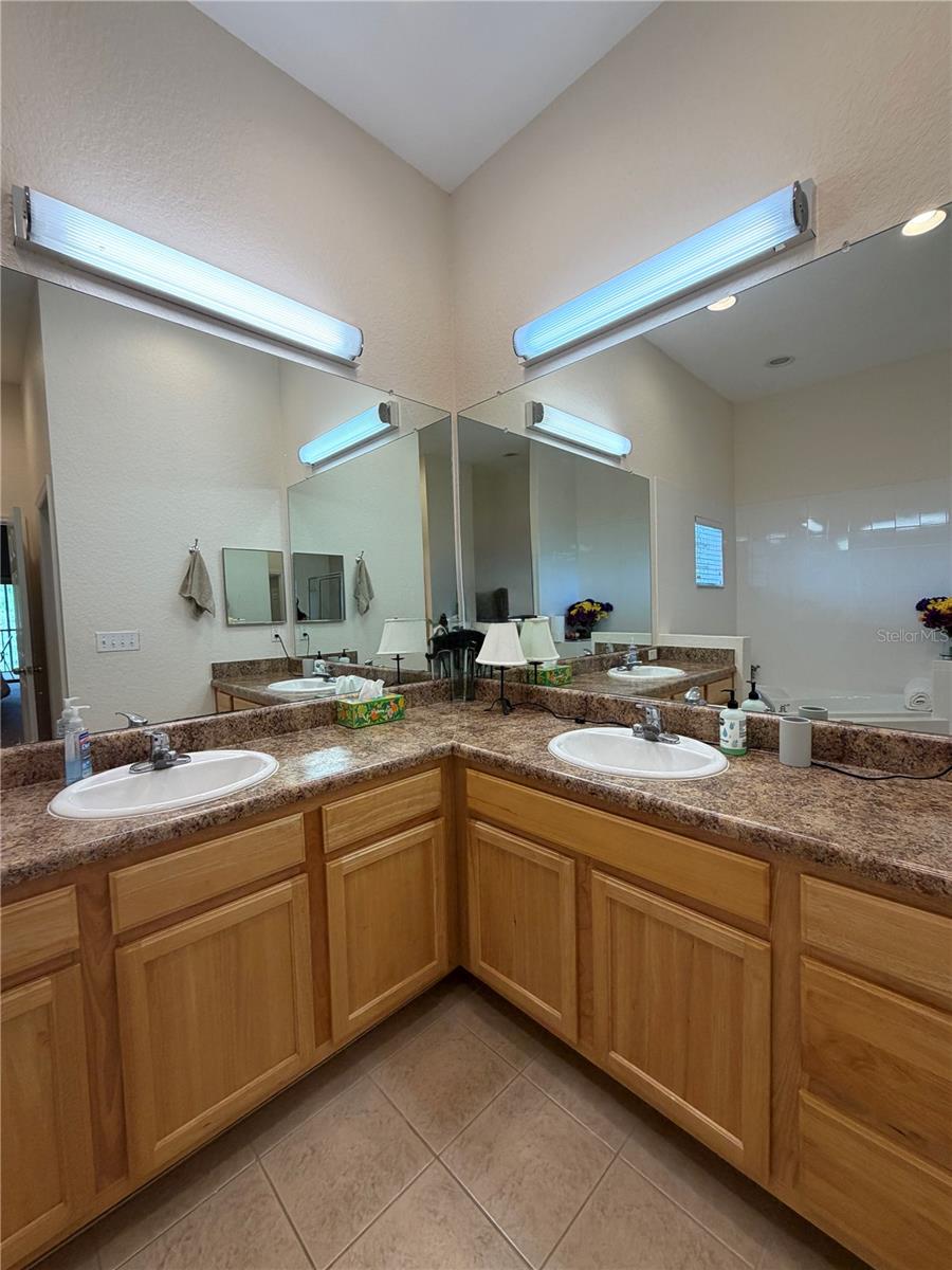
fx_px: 513
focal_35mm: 14
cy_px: 635
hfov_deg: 85.7
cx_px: 476
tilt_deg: -3.4
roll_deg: +1.8
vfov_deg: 102.1
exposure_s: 1/120
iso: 125
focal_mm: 2.22
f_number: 2.2
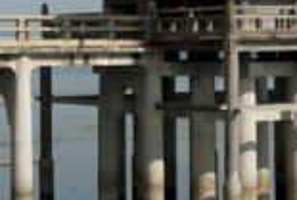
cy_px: -13
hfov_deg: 12.3
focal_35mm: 166
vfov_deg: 8.3
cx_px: 23
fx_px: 1372
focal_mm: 28.9
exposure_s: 1/500
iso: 200
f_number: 8
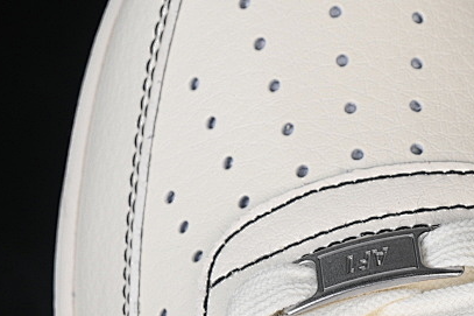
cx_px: 370
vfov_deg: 6.9
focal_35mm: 199
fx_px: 2619
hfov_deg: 10.3
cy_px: 215
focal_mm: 50
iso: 160
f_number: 7.1
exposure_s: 1/80
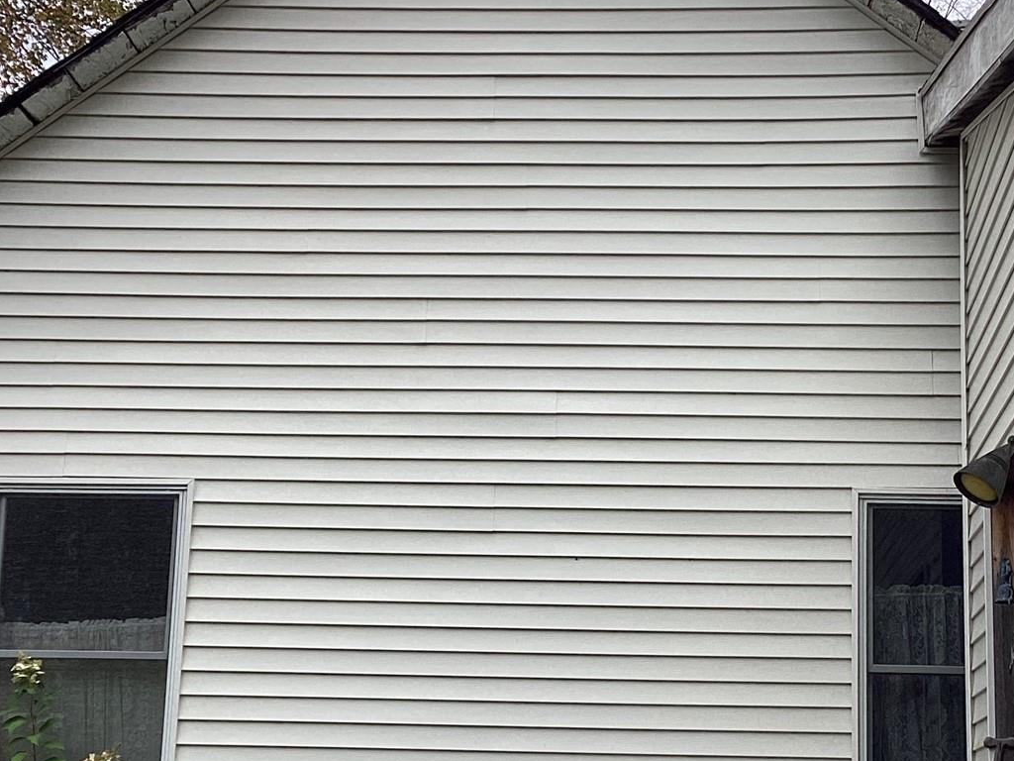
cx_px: 585
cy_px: 520
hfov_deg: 31.1
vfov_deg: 23.5
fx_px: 1816
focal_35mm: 62
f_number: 2.4
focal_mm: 3.3
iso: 25
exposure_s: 1/532
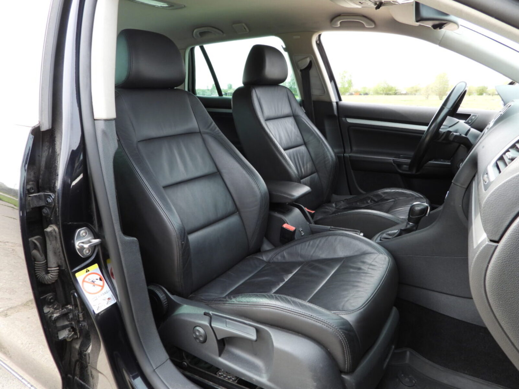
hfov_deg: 71.6
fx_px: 360
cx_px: 260
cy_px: 194
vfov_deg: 56.8
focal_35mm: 24
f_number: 2.8
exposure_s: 1/125
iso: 100
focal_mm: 4.3
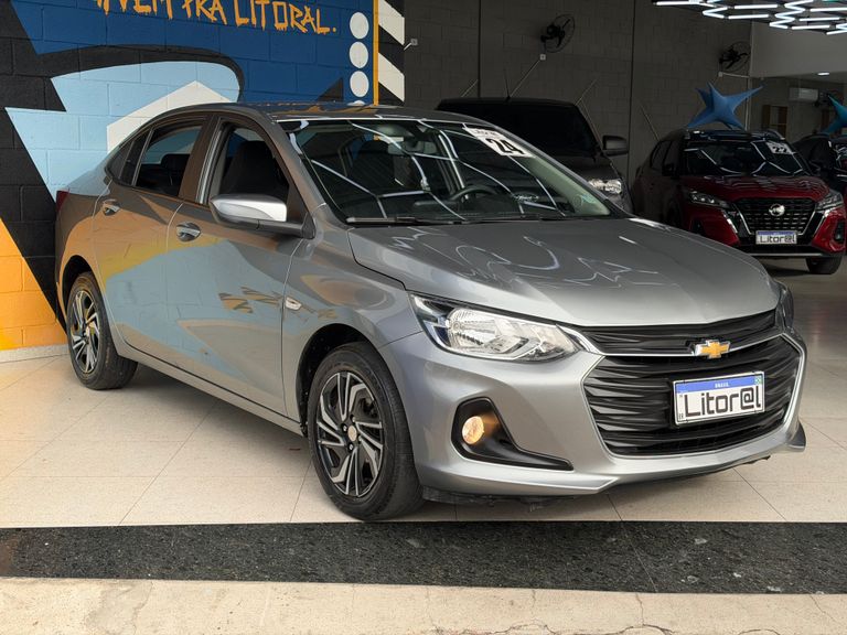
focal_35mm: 48
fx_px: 1174
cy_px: 318
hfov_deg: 39.7
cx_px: 424
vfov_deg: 30.3
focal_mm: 6.76
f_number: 1.78
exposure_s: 1/1513
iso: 64
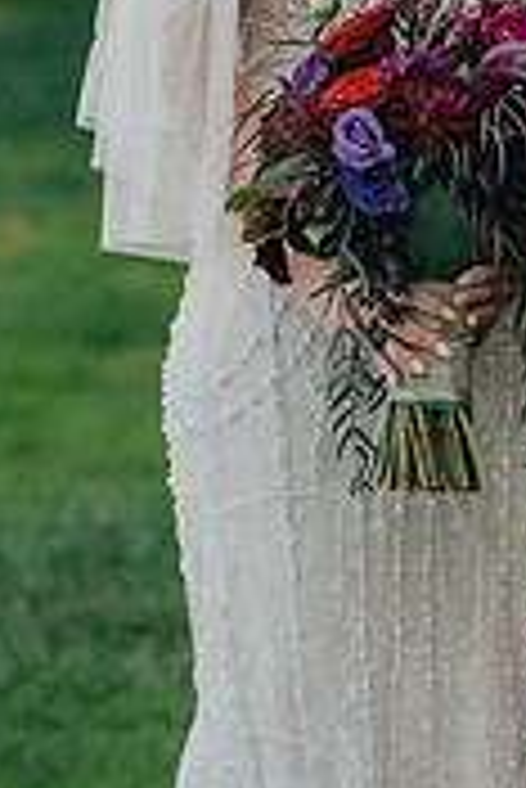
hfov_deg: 4.1
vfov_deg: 6.1
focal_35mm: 334
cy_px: -171
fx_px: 7305
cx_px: 620
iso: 800
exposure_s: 1/640
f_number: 4
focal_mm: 130
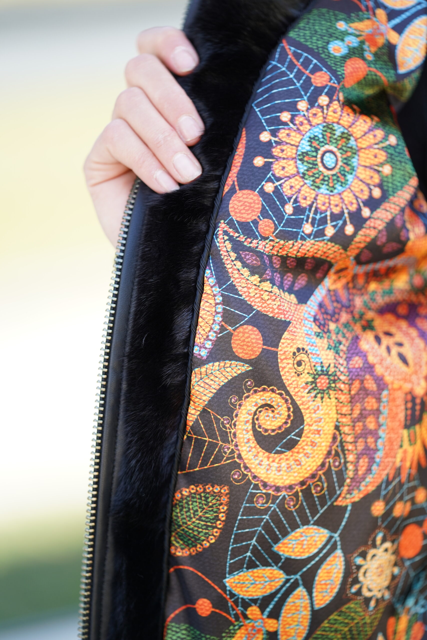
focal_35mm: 135
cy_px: 320
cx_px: 214
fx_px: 2401
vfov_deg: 15.2
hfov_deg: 10.2
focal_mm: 135
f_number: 2.8
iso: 250
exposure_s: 1/250
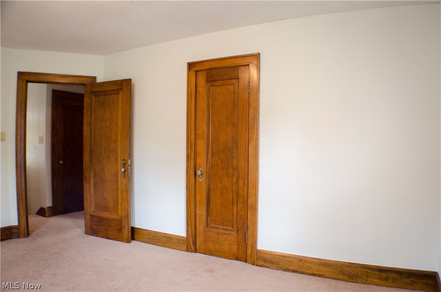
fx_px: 403
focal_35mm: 33
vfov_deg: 39.8
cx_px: 220
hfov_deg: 57.3
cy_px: 146
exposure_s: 1/40
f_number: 4
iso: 800
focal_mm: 22
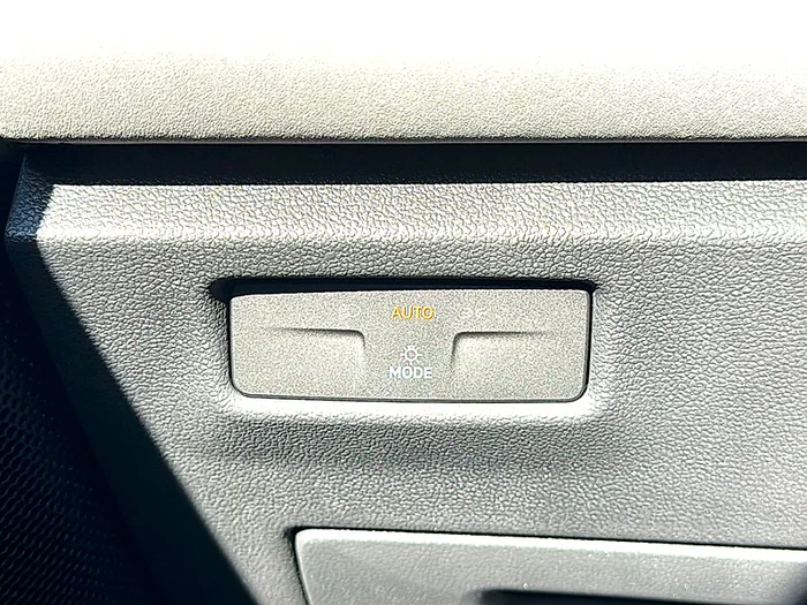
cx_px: 404
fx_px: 1002
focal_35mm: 43
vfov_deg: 33.6
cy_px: 302
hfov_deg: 43.9
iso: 80
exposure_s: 1/332
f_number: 1.78
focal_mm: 6.86
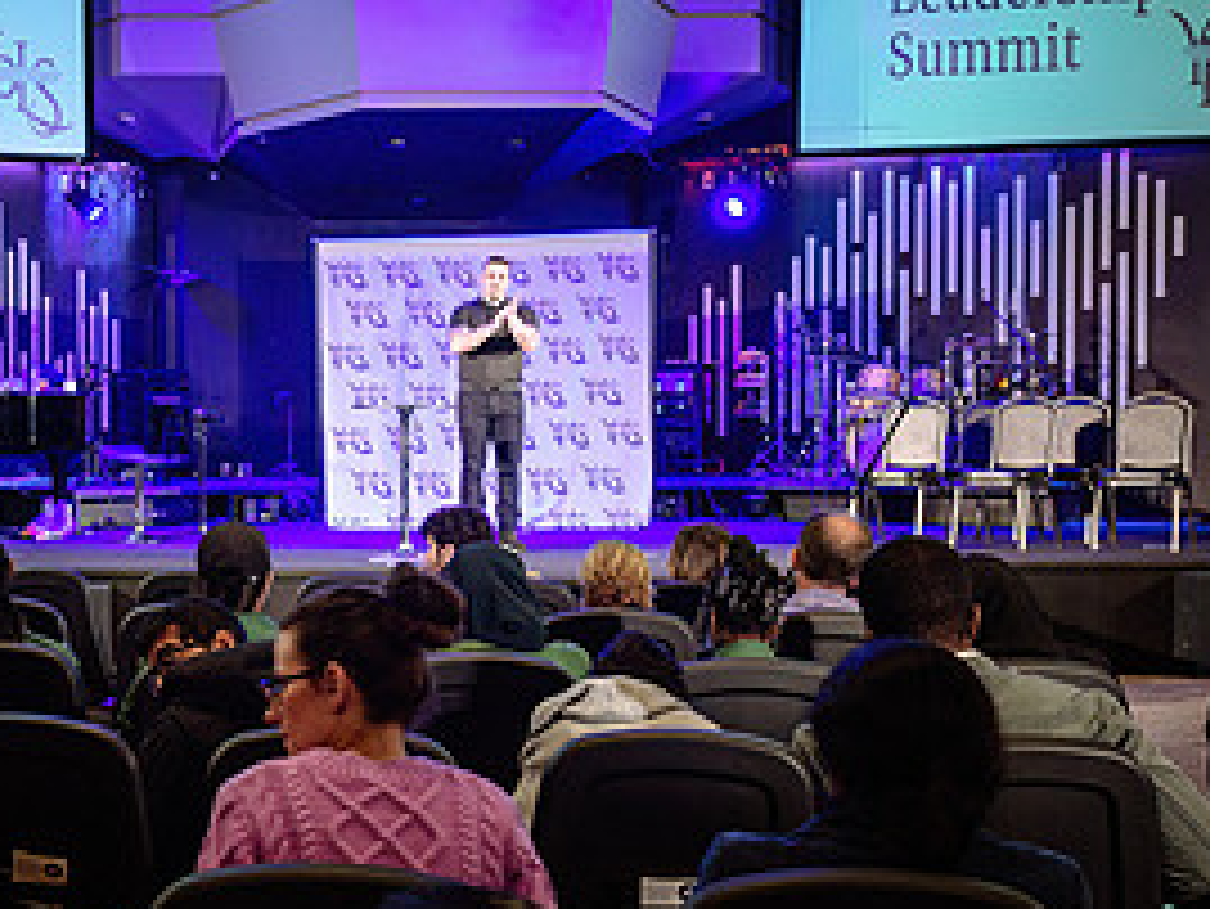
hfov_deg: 32.4
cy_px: 511
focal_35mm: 56
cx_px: 90
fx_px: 1958
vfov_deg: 26.1
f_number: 4
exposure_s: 1/60
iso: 1600
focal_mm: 27
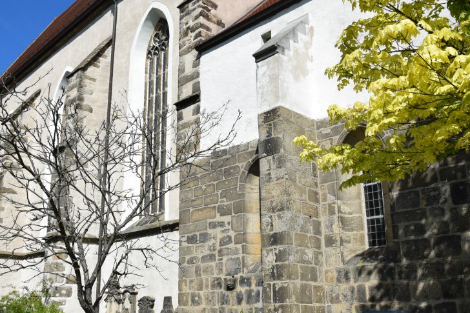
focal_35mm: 38
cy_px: 180
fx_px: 496
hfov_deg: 50.5
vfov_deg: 35.0
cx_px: 202
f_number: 10
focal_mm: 18
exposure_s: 1/400
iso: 200
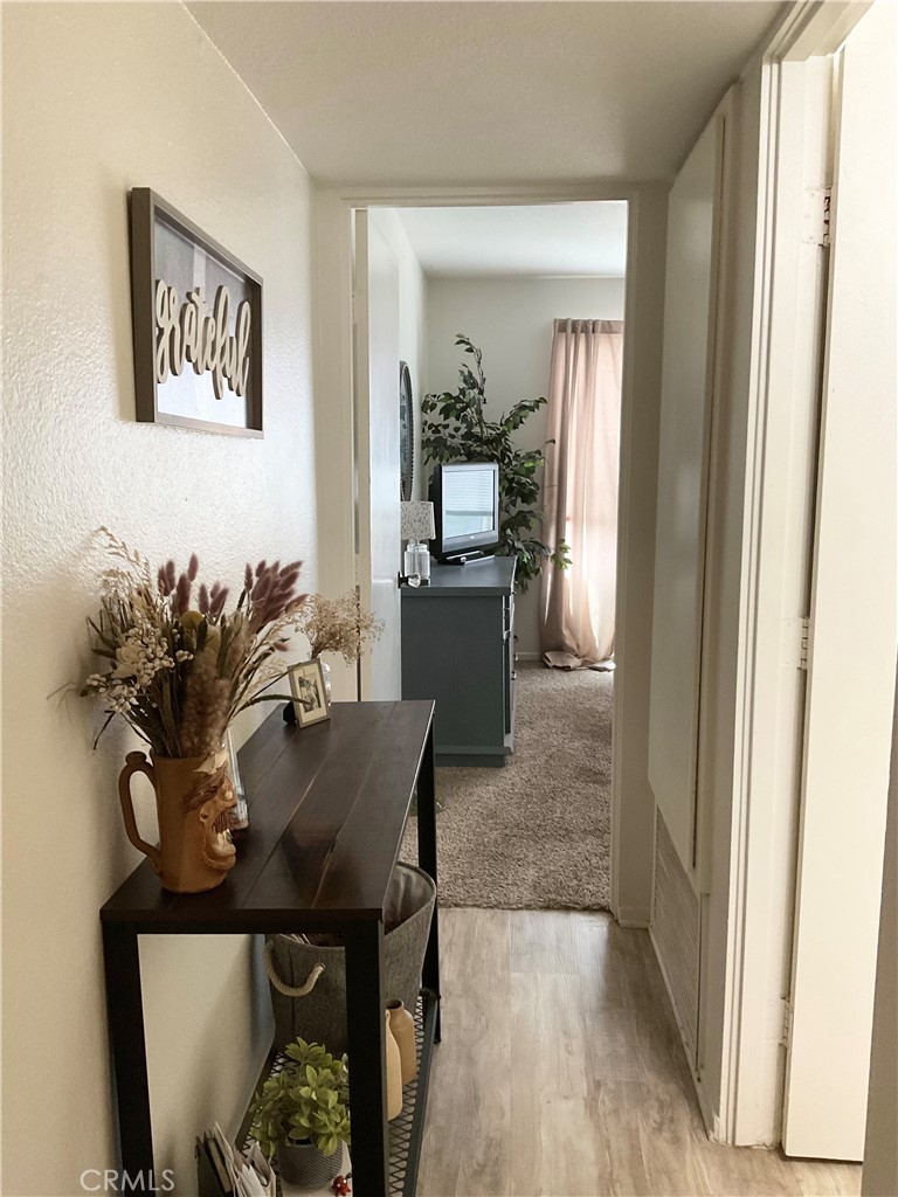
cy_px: 598
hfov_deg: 48.2
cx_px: 449
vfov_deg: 61.7
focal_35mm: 29
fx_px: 1003
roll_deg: -0.4
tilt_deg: -8.1
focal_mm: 3
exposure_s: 1/60
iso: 125
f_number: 1.8
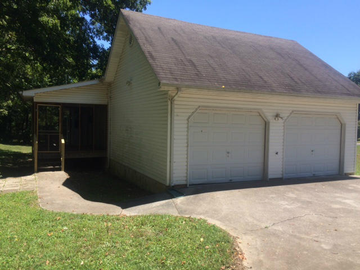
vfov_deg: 48.2
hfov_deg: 61.7
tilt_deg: -2.7
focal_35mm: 29
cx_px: 180
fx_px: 302
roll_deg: -0.9
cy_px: 135
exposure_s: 1/1109
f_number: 2.2
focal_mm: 4.15
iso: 32
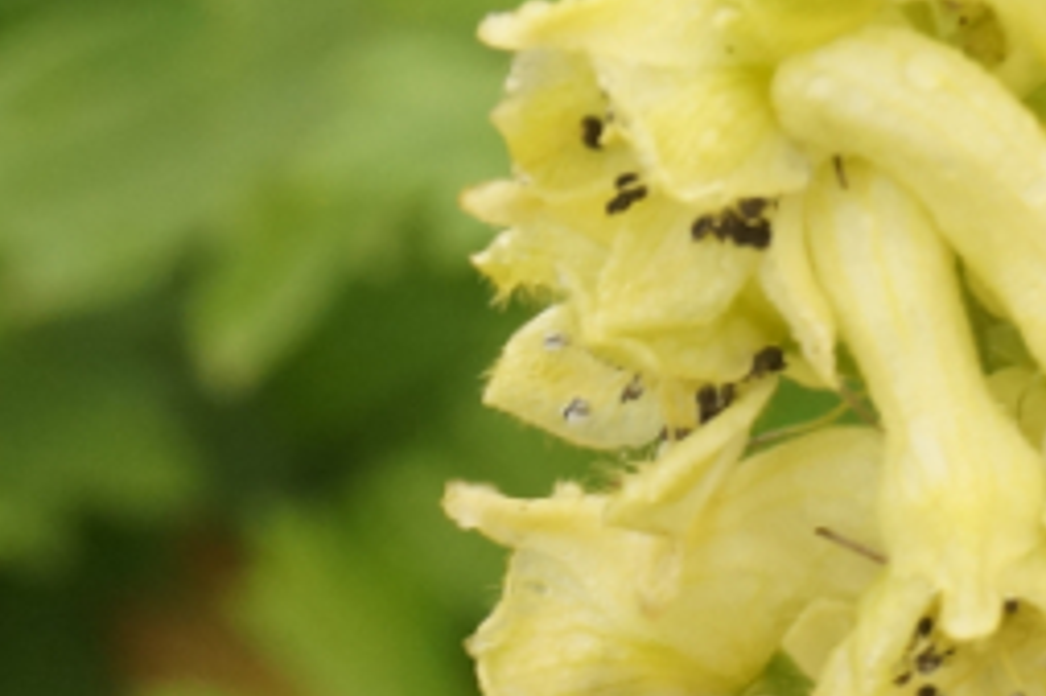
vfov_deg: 3.5
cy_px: 1009
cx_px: 1322
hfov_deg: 5.3
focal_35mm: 390
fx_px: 11335
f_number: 11
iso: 640
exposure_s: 1/100
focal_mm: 55
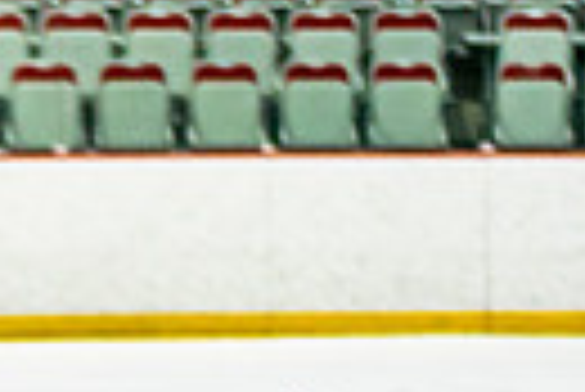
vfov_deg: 2.2
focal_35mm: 608
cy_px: 1086
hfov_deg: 3.4
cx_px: -396
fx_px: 9891
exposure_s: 1/640
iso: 320
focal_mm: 70
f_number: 2.8
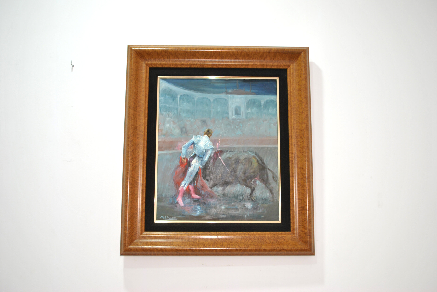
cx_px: 218
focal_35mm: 33
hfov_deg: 57.2
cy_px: 146
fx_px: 401
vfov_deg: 40.1
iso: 200
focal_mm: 22
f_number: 4
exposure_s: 1/20
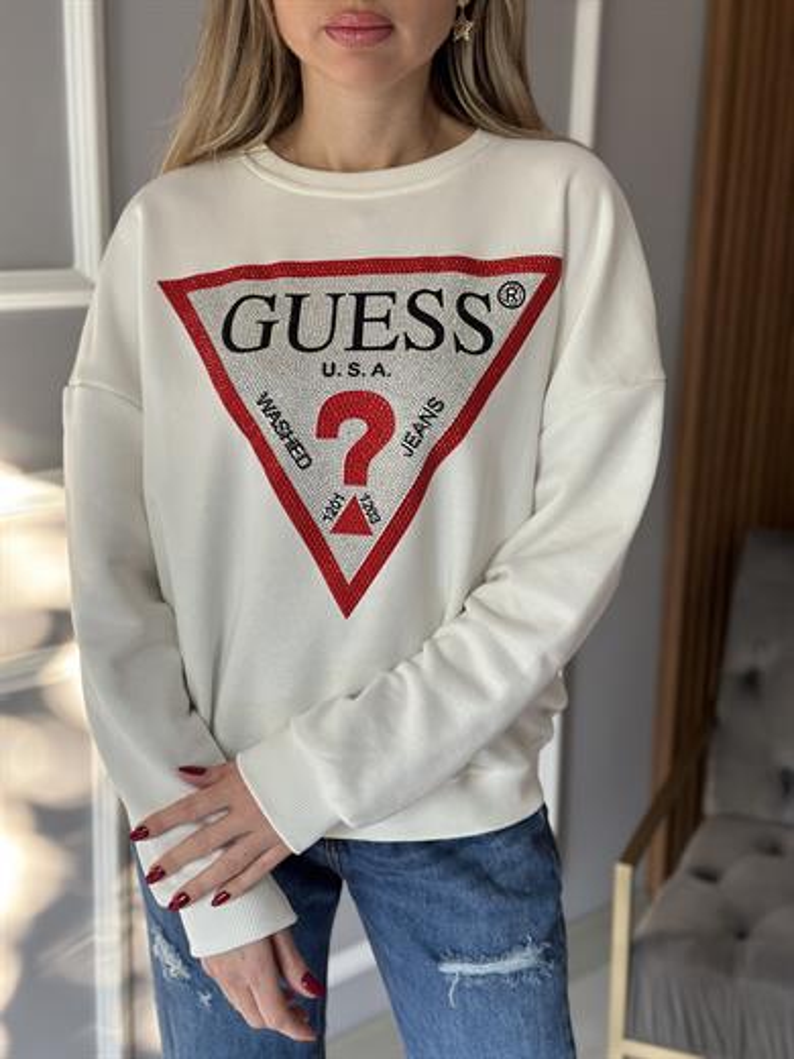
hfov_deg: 30.3
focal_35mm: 48
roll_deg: -1.7
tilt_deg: -14.2
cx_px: 397
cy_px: 530
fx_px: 1468
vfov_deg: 39.7
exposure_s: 1/79
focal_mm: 6.86
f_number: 1.78
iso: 125
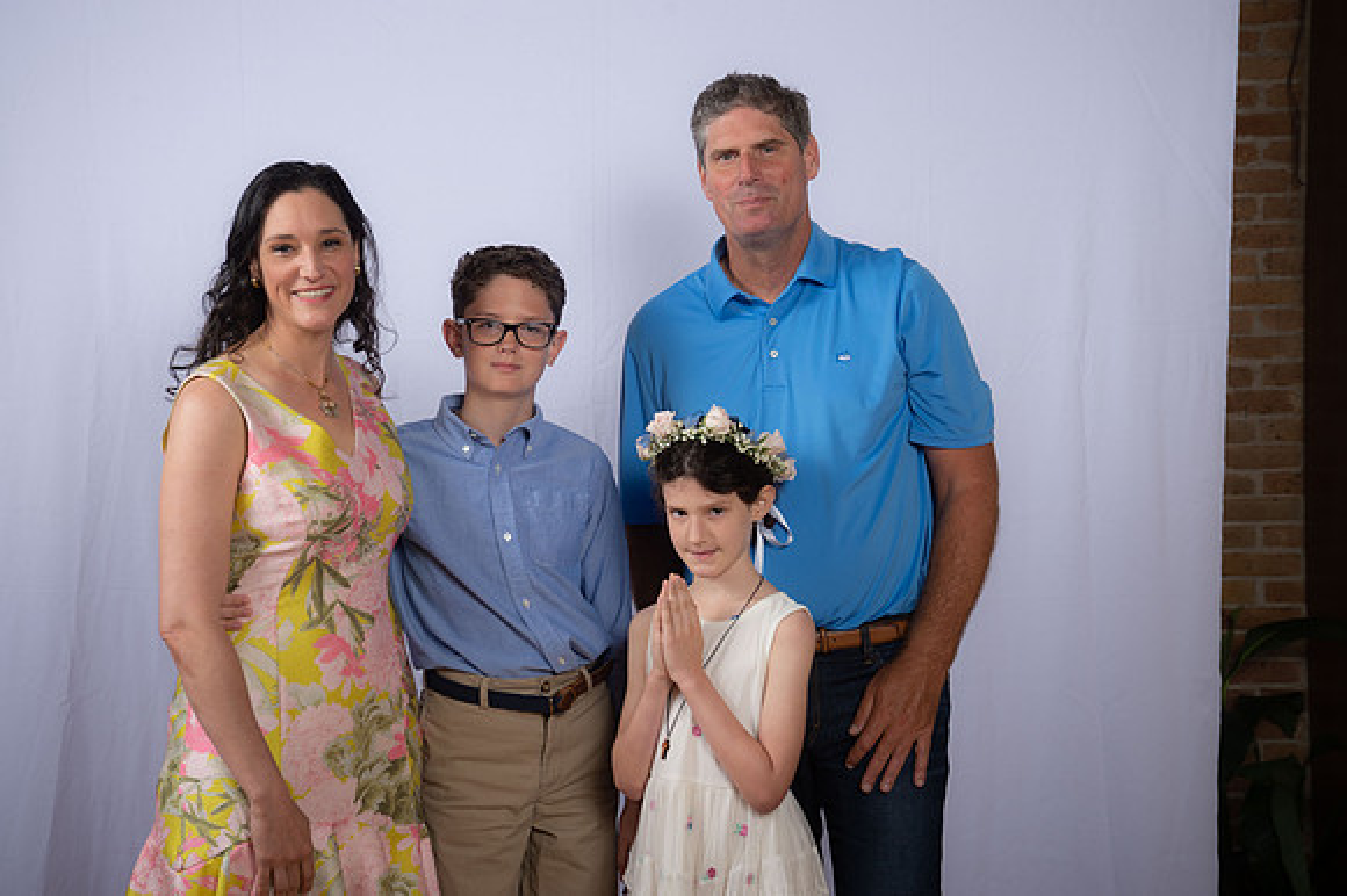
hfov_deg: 36.3
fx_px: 2057
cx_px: 674
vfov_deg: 24.6
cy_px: 448
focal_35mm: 55
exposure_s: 1/160
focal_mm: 55
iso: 250
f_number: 8
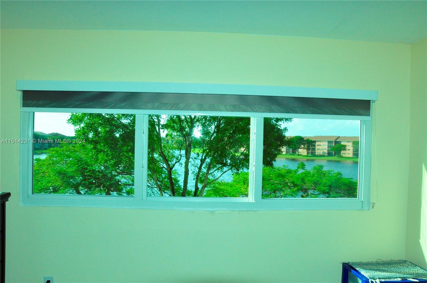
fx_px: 320
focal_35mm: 27
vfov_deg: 47.8
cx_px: 214
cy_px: 142
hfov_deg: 67.5
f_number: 22
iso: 1800
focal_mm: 18
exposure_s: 1/125
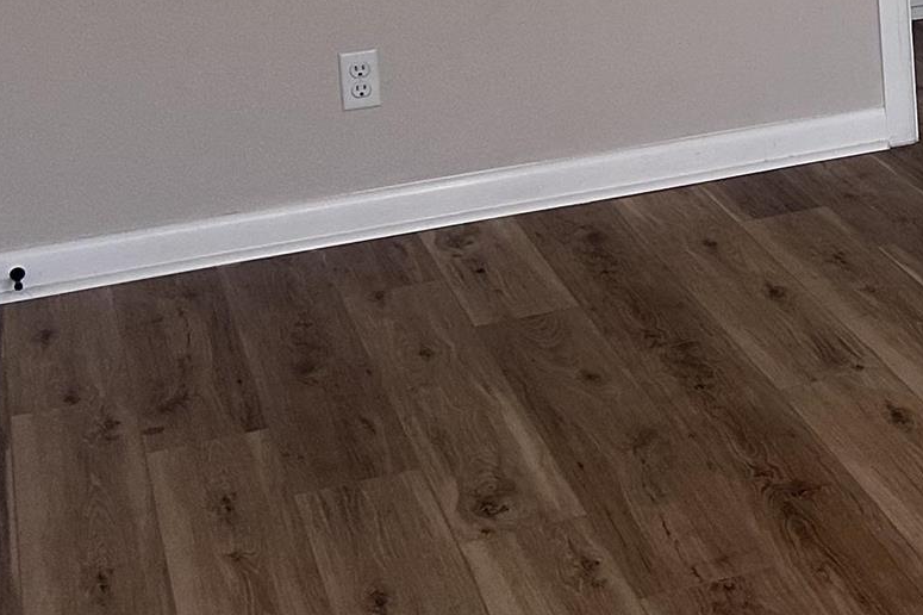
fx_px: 2537
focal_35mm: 99
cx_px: 1336
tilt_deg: -7.8
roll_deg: +1.7
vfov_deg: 13.3
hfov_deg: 18.5
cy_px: -205
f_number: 1.78
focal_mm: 6.86
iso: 200
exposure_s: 1/121
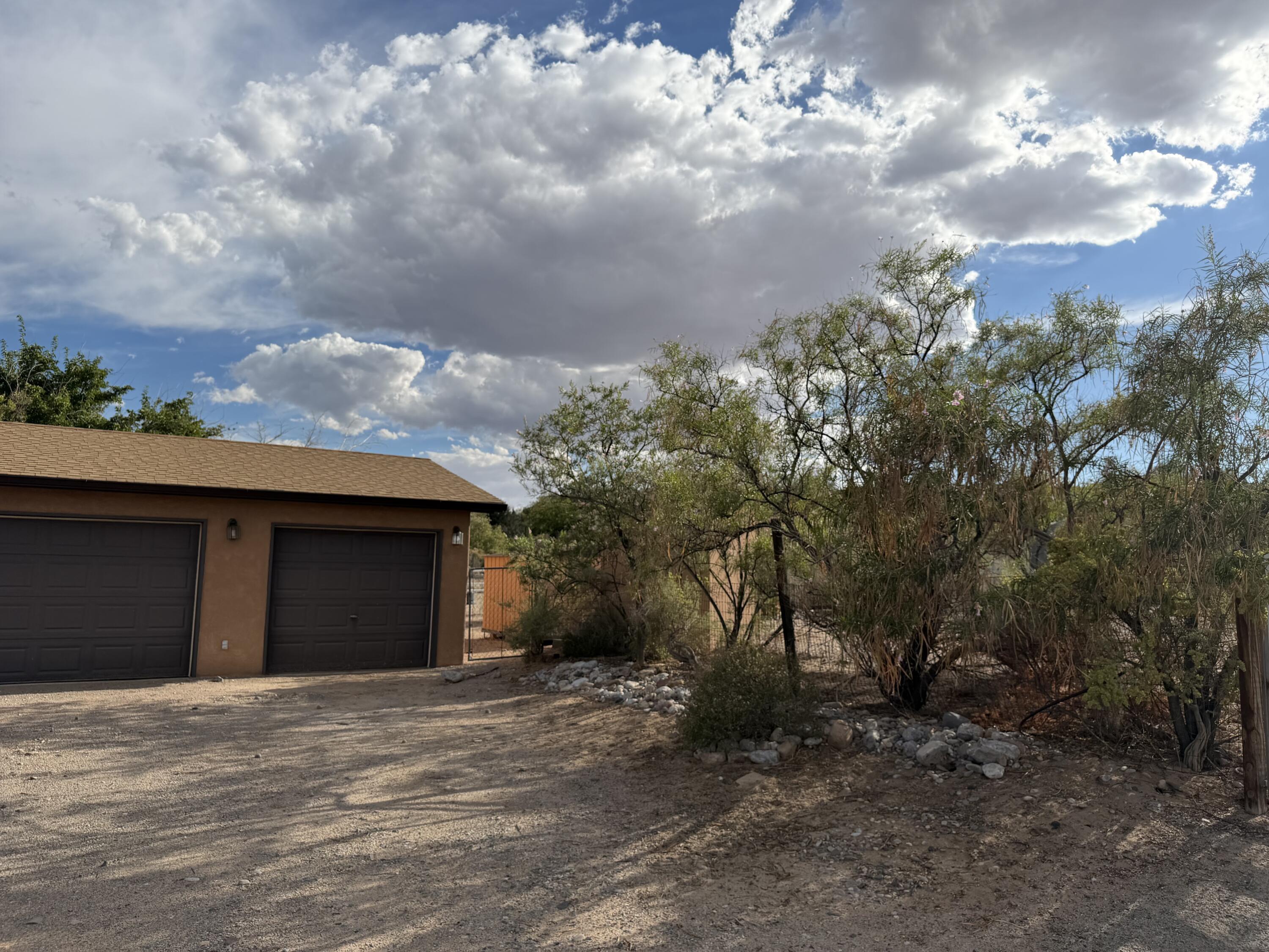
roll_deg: -1.8
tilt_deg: +6.6
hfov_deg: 71.6
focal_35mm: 24
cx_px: 634
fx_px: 880
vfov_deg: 56.8
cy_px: 476
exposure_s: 1/6173
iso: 80
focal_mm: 6.76
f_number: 1.78
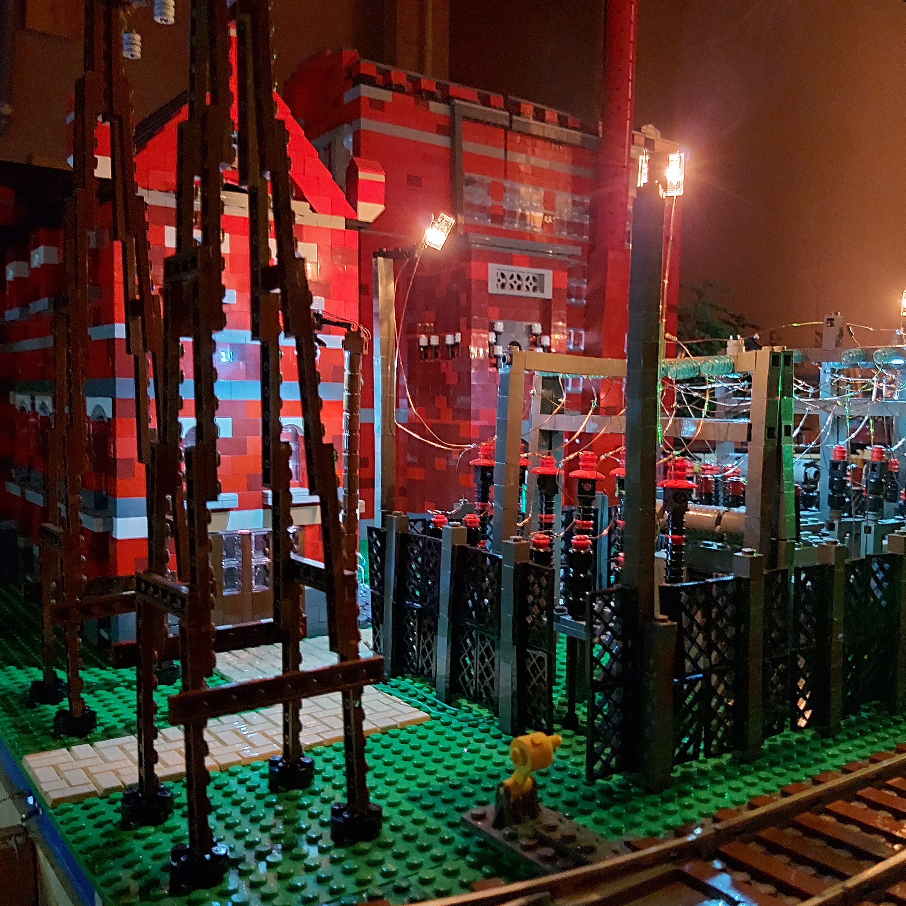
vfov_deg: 52.5
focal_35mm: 31
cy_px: 454
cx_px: 532
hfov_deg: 52.3
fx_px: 918
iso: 1000
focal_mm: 3.92
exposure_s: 1/8
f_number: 1.7
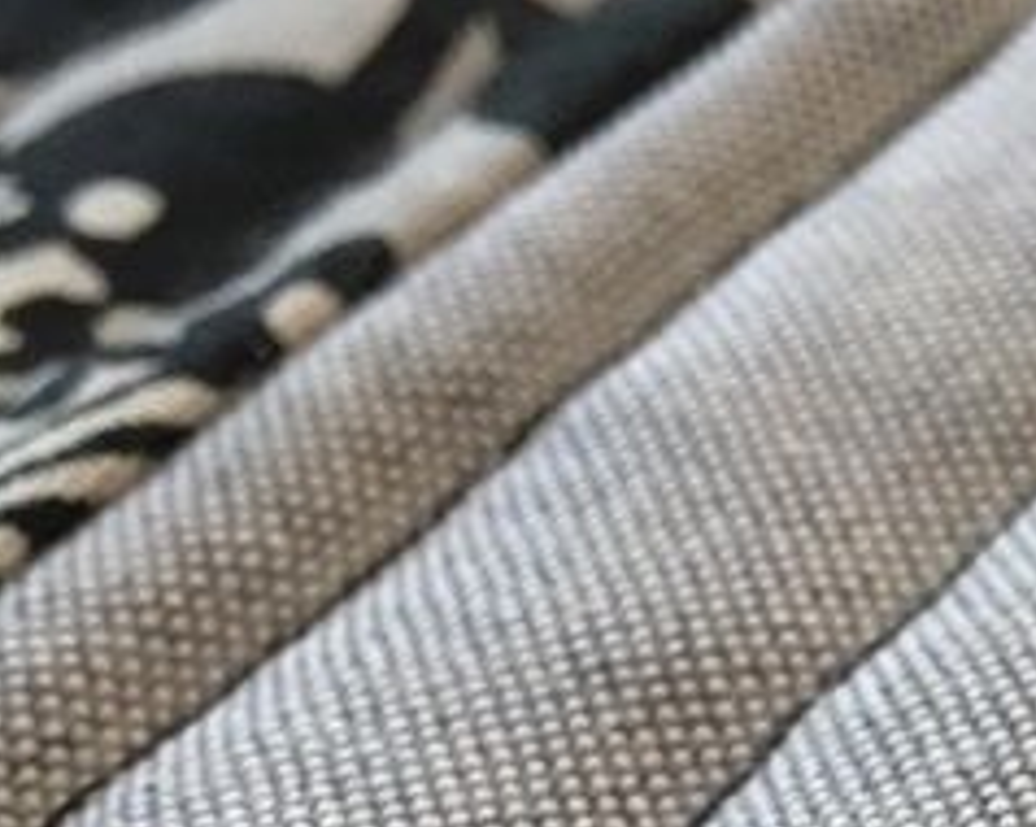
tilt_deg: -38.2
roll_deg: +7.9
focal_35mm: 119
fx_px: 3646
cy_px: 1140
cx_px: 1724
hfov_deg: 14.6
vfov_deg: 12.5
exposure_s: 1/30
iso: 80
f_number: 2.2
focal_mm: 4.15
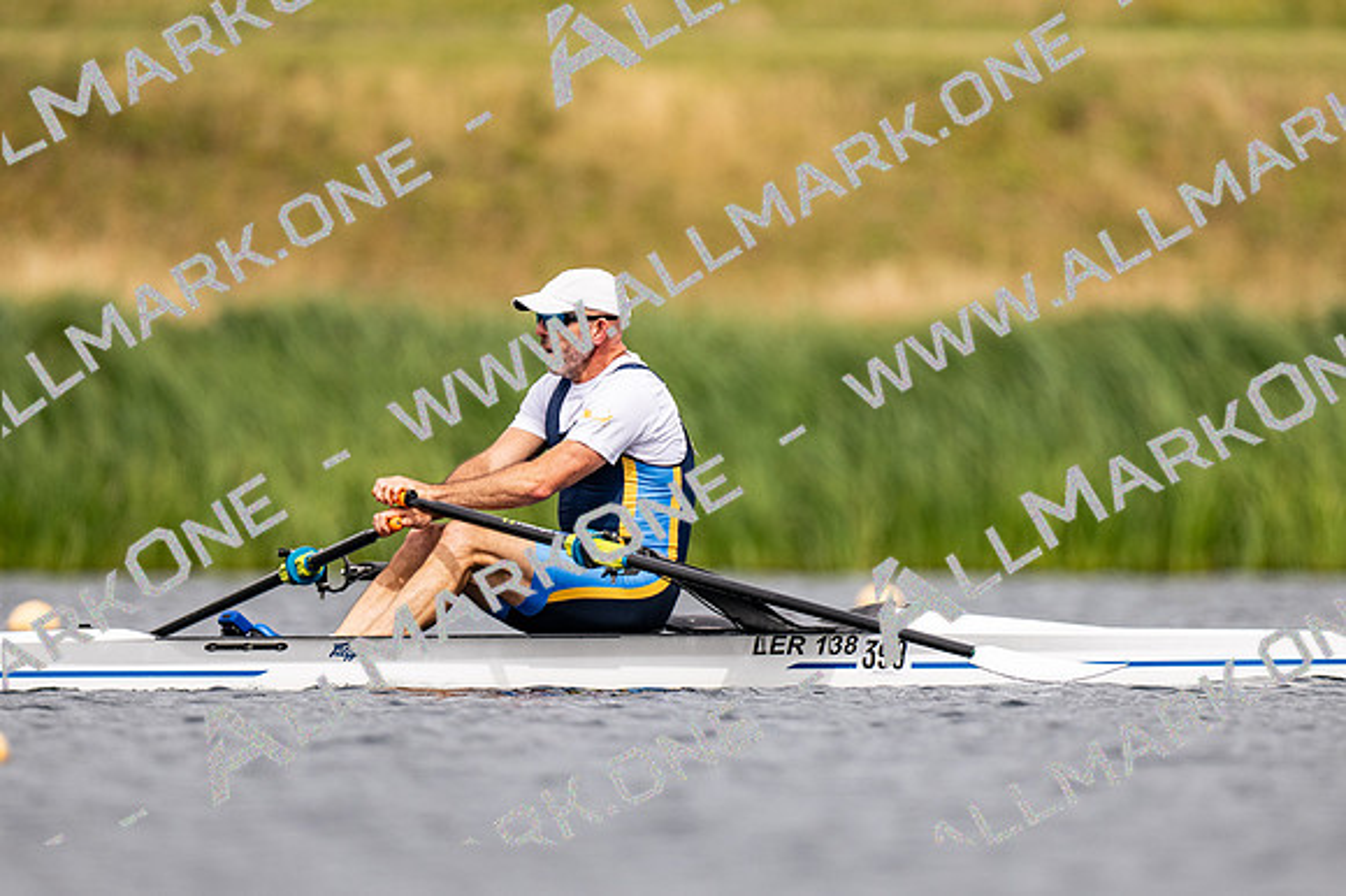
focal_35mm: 900
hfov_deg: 2.3
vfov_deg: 1.5
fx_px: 33630
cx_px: 673
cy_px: 448
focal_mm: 600
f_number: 4
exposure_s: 1/2500
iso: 250
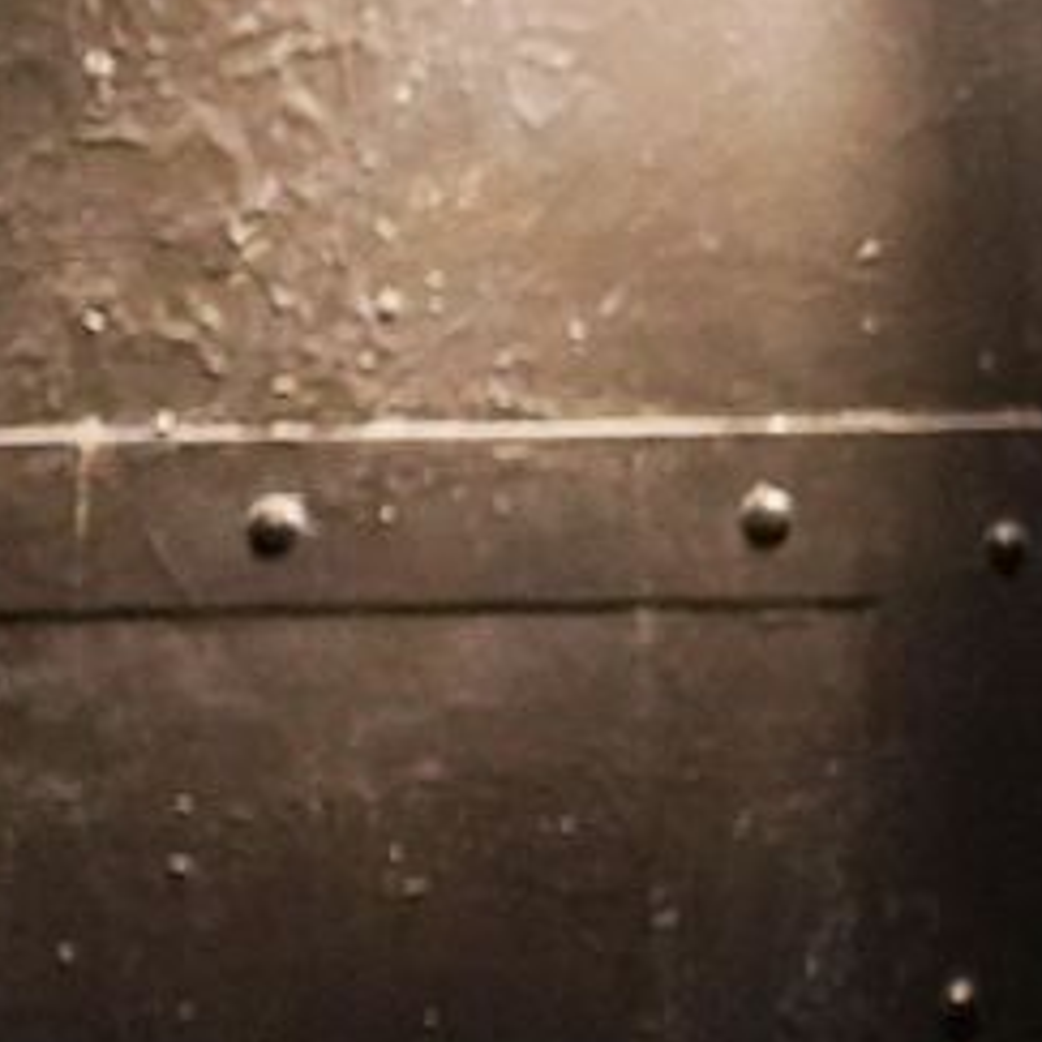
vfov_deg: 10.2
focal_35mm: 168
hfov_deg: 8.6
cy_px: 1239
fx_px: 5721
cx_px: 3135
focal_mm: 24
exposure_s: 1/80
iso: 3200
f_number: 2.8
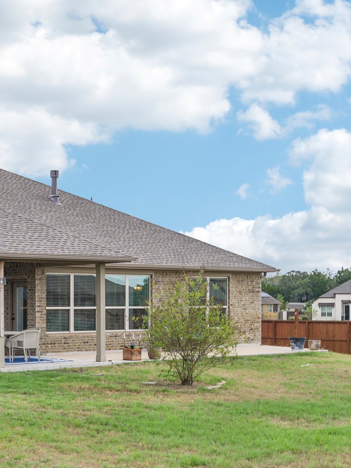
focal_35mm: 63
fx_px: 852
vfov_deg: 30.6
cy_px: 283
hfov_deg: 21.9
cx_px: -45
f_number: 8
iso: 400
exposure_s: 1/500
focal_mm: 24
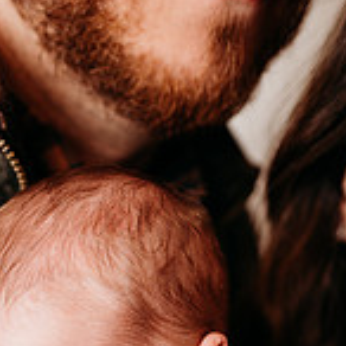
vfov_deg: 22.8
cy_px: 502
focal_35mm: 63
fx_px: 712
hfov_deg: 26.5
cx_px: 47
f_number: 2.8
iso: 200
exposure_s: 1/200
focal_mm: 24
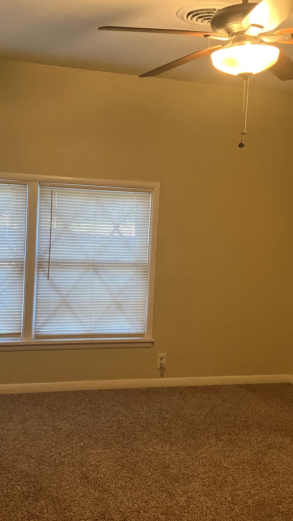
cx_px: 118
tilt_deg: -3.1
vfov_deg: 49.4
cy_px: 260
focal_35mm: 41
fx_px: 566
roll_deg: -2.5
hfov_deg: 28.9
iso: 250
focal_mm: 3.99
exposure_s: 1/60
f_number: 1.8
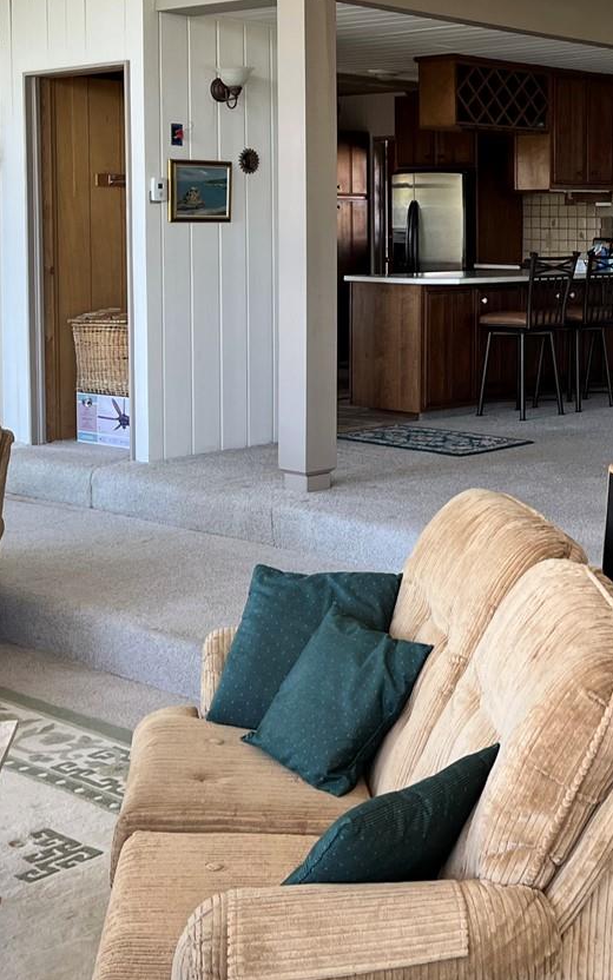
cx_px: 601
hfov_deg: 23.5
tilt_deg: -2.1
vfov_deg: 37.6
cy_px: 304
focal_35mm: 53
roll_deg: +0.5
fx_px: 1417
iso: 80
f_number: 1.6
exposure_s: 1/121
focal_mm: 5.1
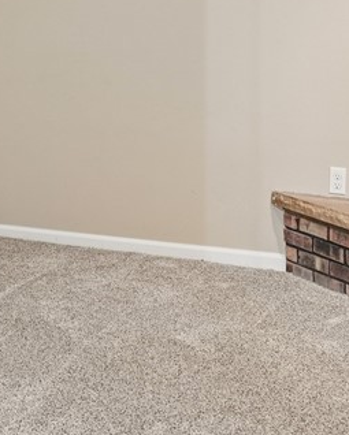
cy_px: 10
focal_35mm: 80
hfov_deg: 18.7
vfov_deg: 23.0
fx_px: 1031
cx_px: 3
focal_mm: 16
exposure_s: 1/1.25
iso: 400
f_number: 10
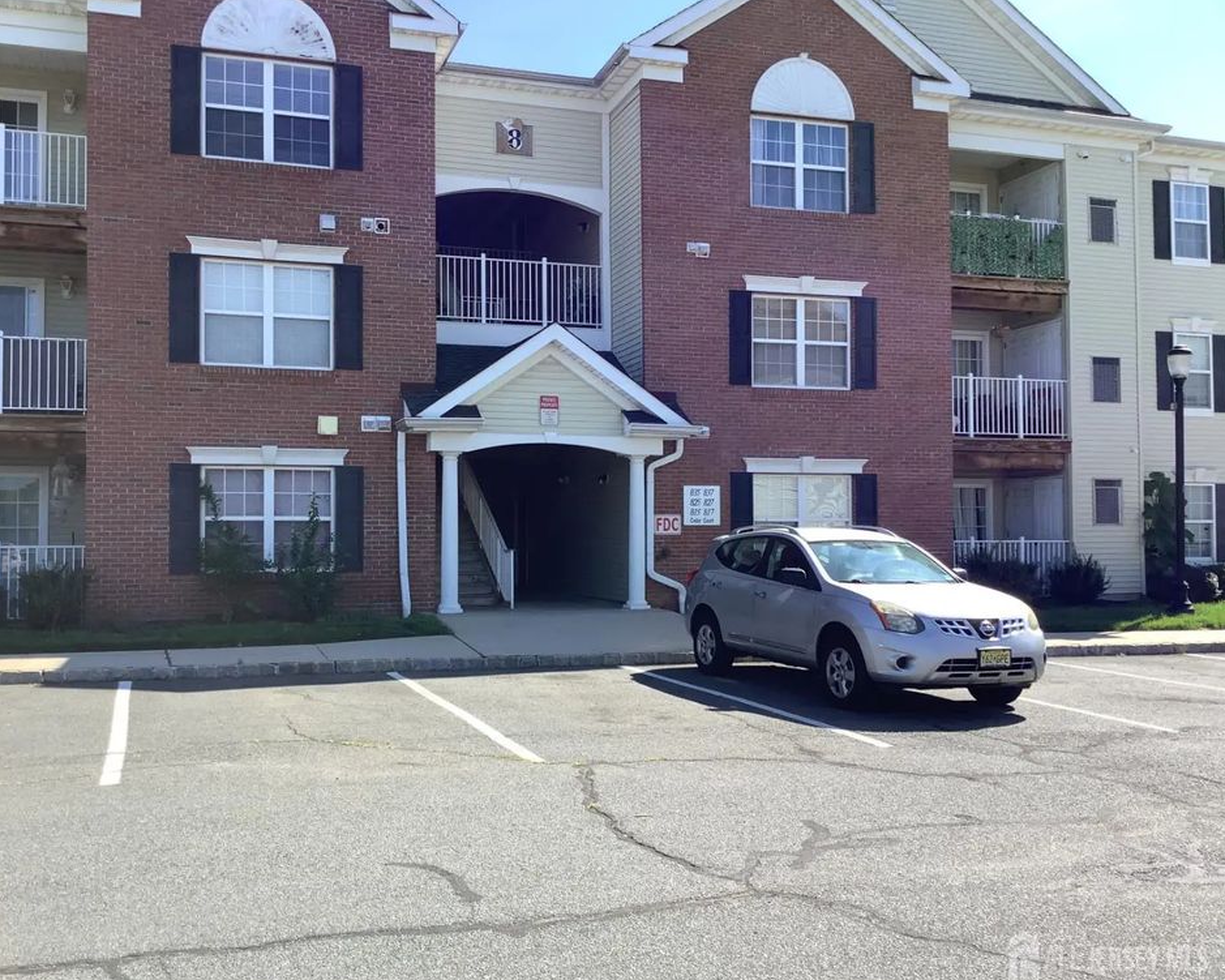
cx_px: 561
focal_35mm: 33
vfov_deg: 44.5
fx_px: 1196
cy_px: 496
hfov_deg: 54.2
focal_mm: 3.3
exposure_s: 1/574
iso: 25
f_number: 2.4
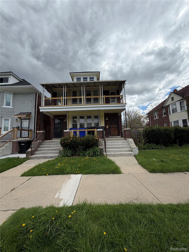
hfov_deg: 85.7
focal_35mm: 14
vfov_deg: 102.1
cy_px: 126
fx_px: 102
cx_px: 94
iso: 20
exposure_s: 1/1087
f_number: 2.2
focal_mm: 2.22
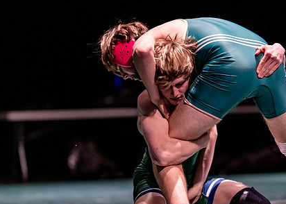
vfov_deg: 7.2
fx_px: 1616
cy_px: 141
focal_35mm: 199
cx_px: 177
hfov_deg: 10.1
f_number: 1.8
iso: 2000
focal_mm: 135
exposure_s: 1/800
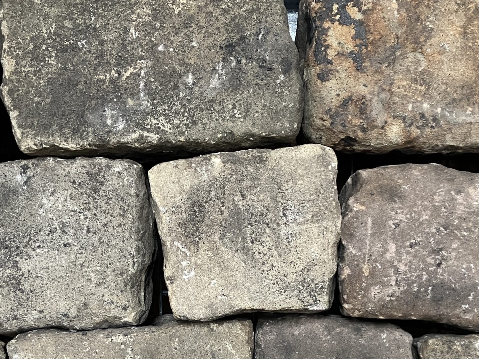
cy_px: 315
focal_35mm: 52
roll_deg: -2.0
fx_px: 720
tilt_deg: -41.8
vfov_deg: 27.2
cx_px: 236
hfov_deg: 36.8
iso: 100
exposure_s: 1/60
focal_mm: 3.99
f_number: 1.8
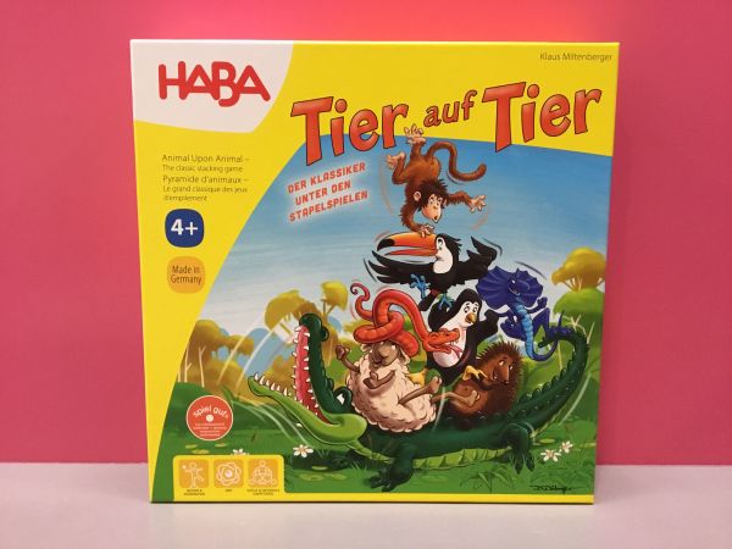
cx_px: 366
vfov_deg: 45.4
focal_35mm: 31
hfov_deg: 58.4
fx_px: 656
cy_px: 274
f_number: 2.4
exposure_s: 1/33
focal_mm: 3.3
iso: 200
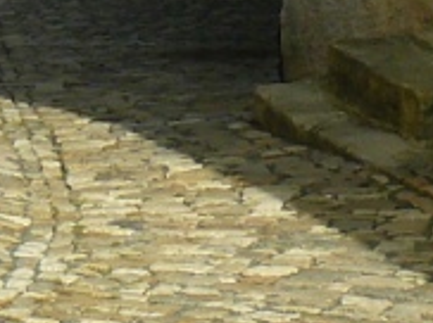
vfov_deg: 7.0
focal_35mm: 203
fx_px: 2536
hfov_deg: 9.6
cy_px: -392
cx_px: 500
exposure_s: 1/400
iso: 100
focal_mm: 6
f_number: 5.6
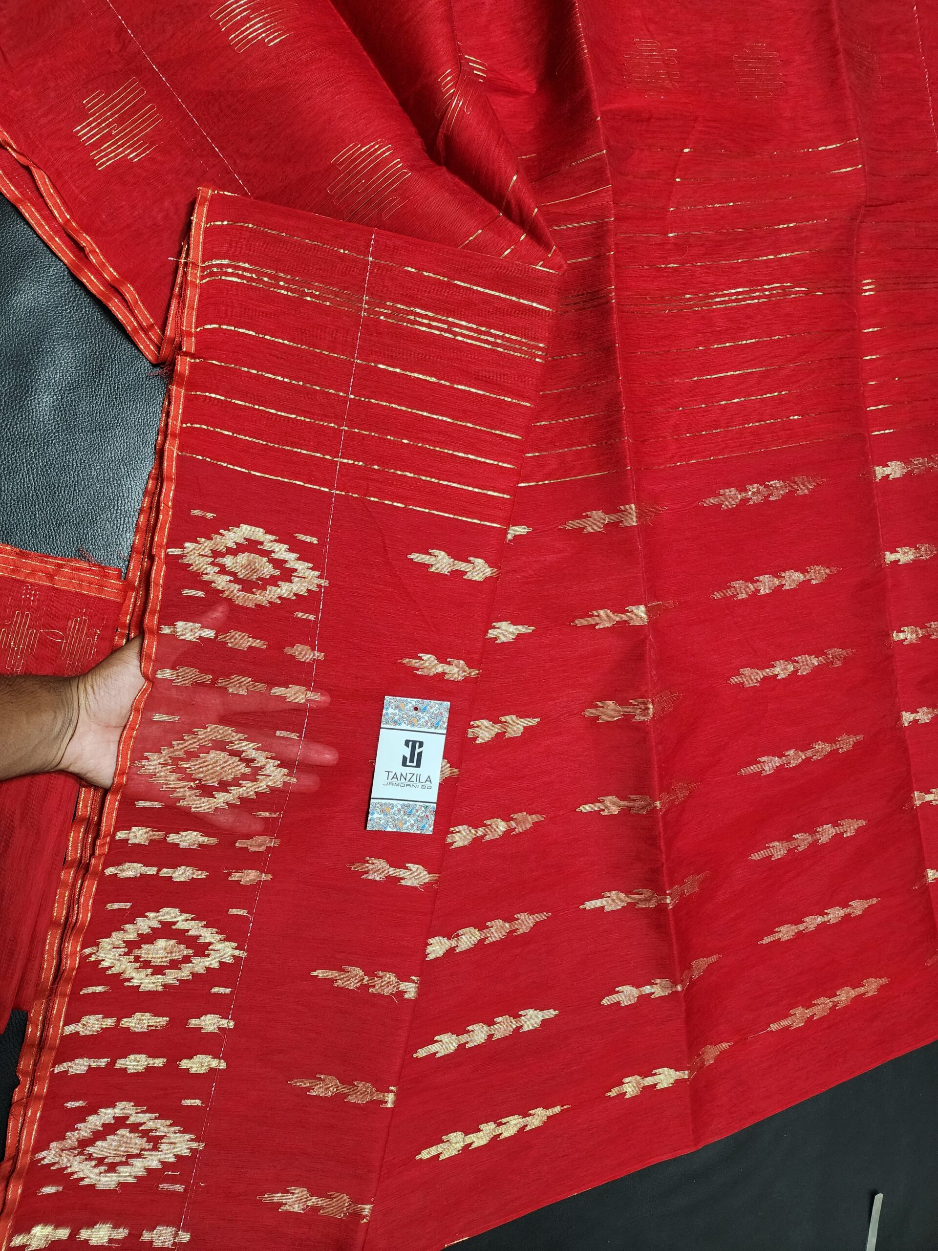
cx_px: 469
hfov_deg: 58.9
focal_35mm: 23
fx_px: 831
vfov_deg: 73.9
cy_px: 626
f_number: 1.8
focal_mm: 6.4
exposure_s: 1/100
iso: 320
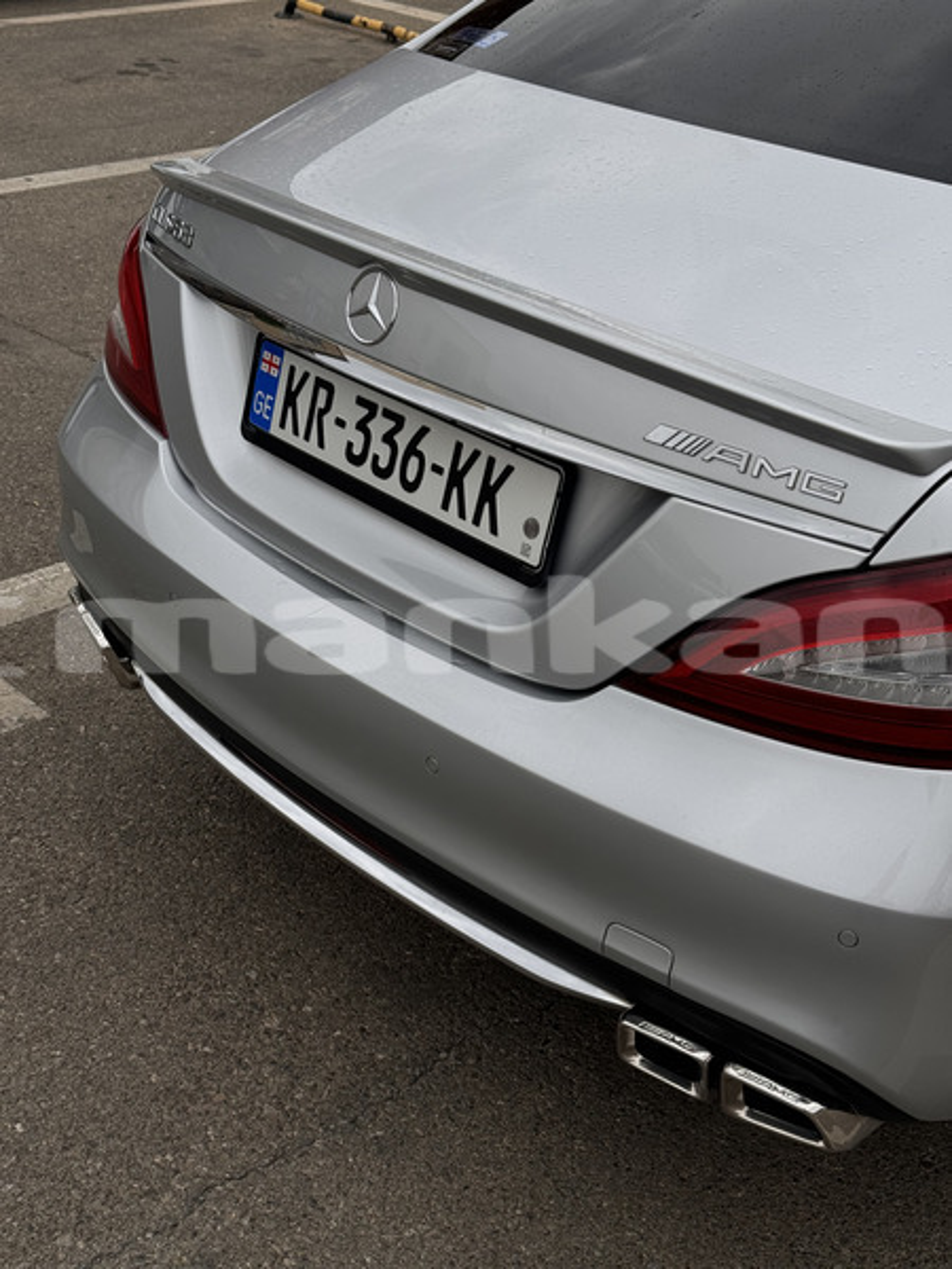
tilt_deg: -27.1
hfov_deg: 30.3
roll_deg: -0.8
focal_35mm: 48
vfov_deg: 39.7
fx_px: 1760
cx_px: 476
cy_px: 634
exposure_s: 1/1339
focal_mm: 6.76
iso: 64
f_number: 1.78
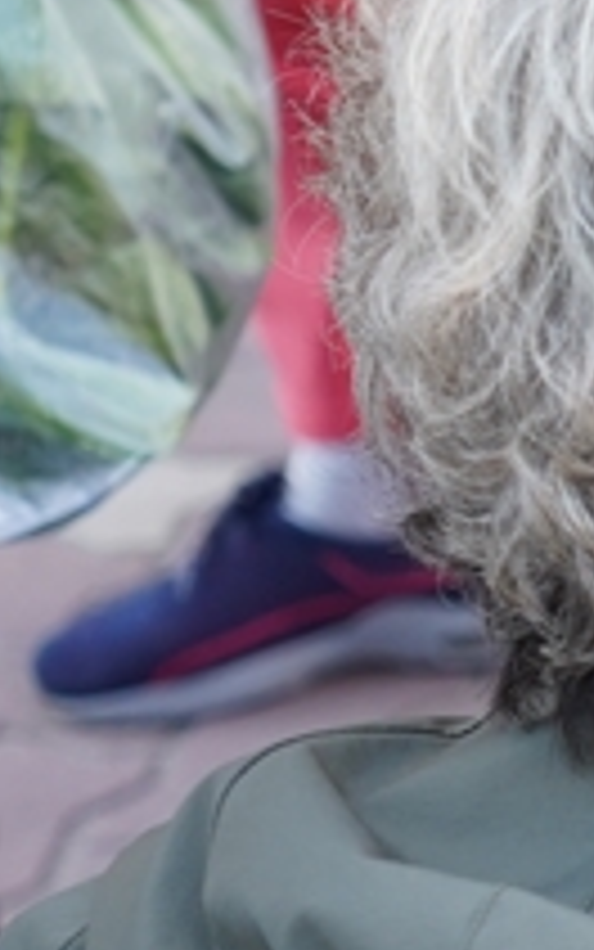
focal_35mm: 266
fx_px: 6885
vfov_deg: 7.9
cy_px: 360
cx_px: 2290
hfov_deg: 4.6
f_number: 4
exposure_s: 1/160
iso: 500
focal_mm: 46
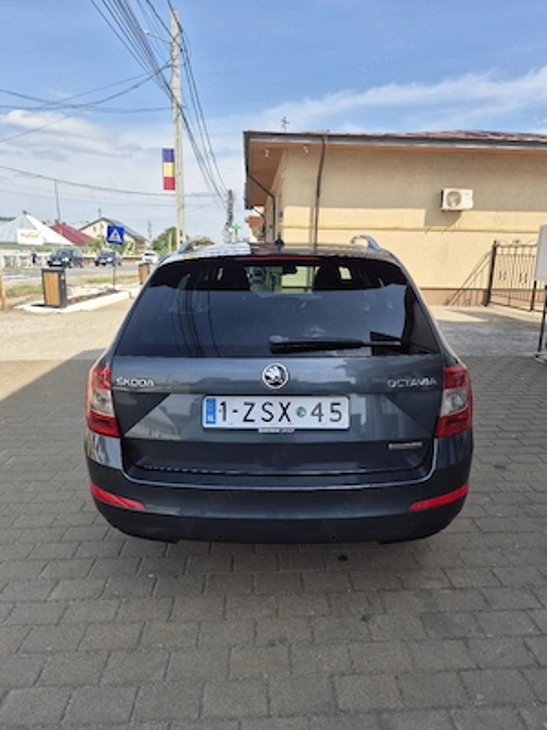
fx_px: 485
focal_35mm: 23
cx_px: 274
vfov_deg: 73.9
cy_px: 365
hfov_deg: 58.9
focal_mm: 5.4
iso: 25
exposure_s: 1/1250
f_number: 1.8
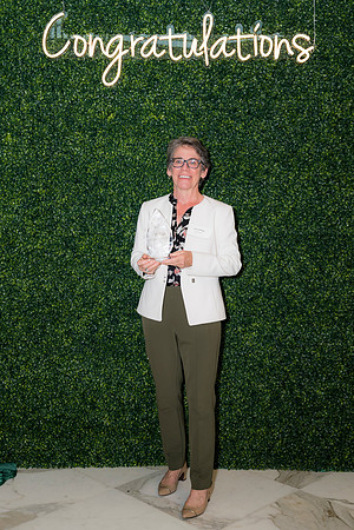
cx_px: 177
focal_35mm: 43
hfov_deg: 31.2
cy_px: 265
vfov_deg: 45.4
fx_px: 634
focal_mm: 43
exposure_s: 1/160
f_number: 5
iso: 400
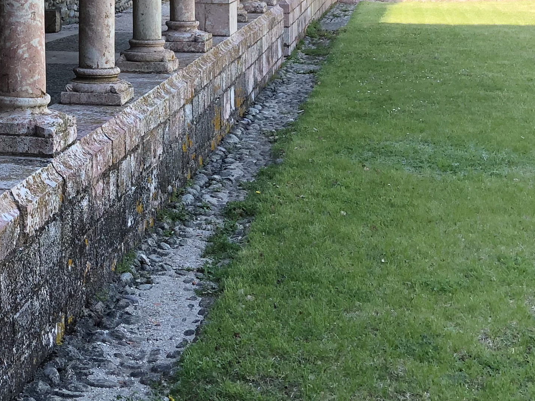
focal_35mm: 78
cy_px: -48
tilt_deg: +0.1
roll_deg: +1.6
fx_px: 1206
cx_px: -28
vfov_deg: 18.2
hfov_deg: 23.7
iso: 20
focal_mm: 4
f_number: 1.8
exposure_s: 1/165
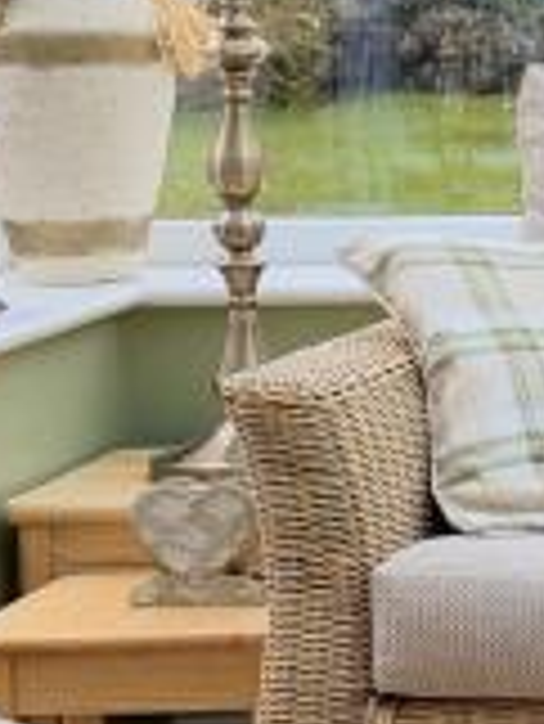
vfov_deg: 12.9
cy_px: 292
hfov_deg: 8.6
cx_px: 1454
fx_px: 3202
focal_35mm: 153
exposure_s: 1/492
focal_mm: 6.81
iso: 46
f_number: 1.85
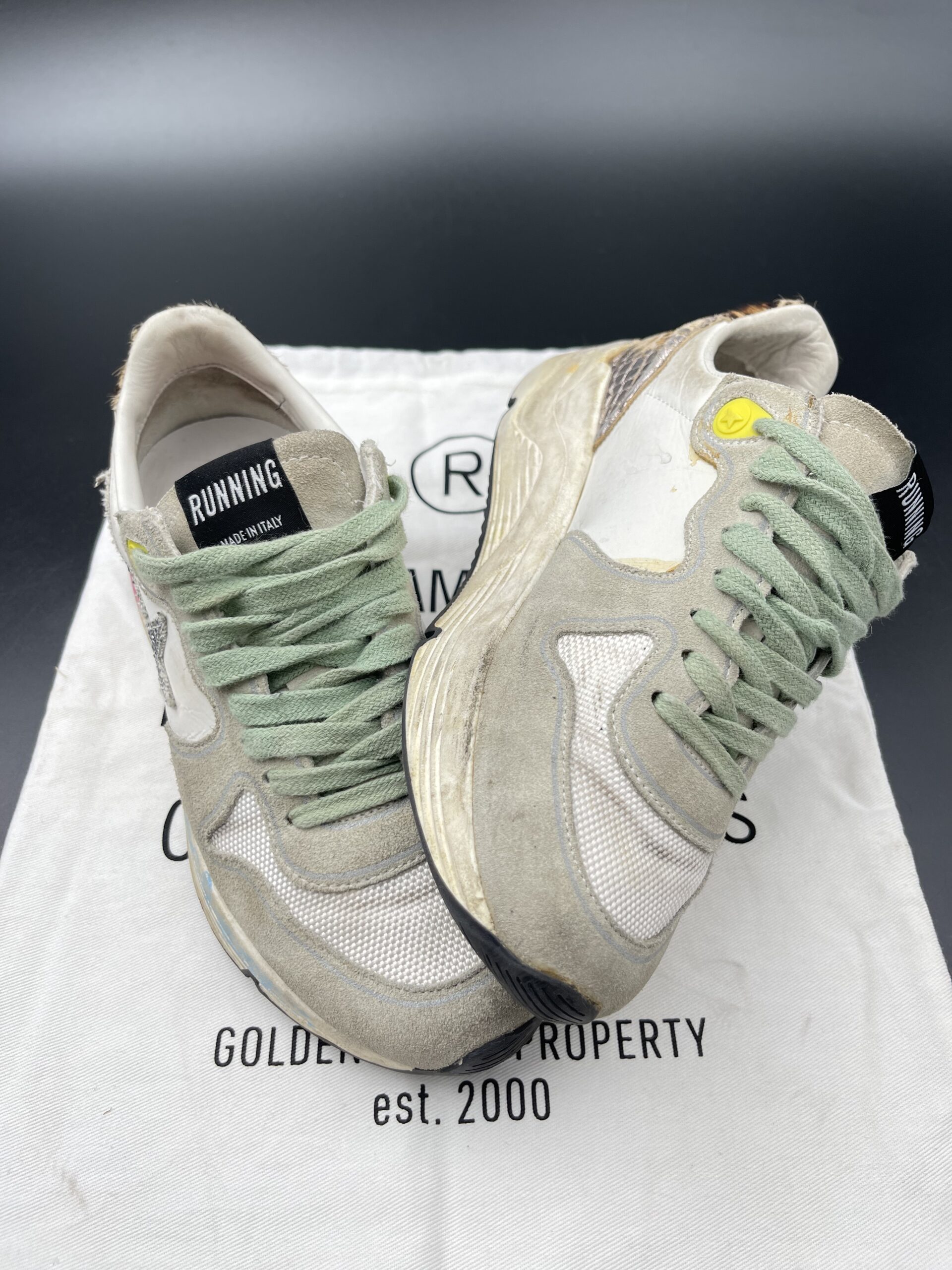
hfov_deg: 53.1
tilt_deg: -54.9
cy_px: 635
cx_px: 476
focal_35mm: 26
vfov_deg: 67.3
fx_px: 953
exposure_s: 1/282
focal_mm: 5.1
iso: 32
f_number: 1.6
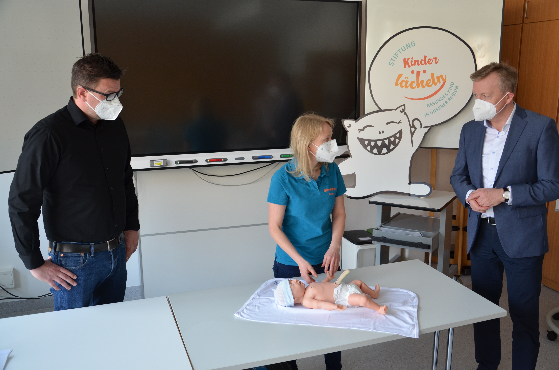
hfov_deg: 57.3
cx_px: 280
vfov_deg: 39.8
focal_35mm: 33
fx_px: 511
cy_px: 185
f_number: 4
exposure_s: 1/60
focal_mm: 22
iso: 400
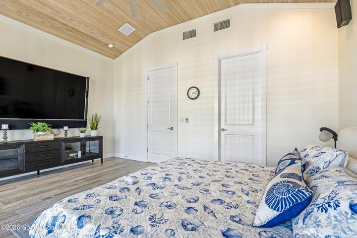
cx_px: 178
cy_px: 119
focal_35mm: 16
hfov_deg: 95.0
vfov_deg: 72.1
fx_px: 164
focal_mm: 11
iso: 250
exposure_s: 1/200
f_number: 9
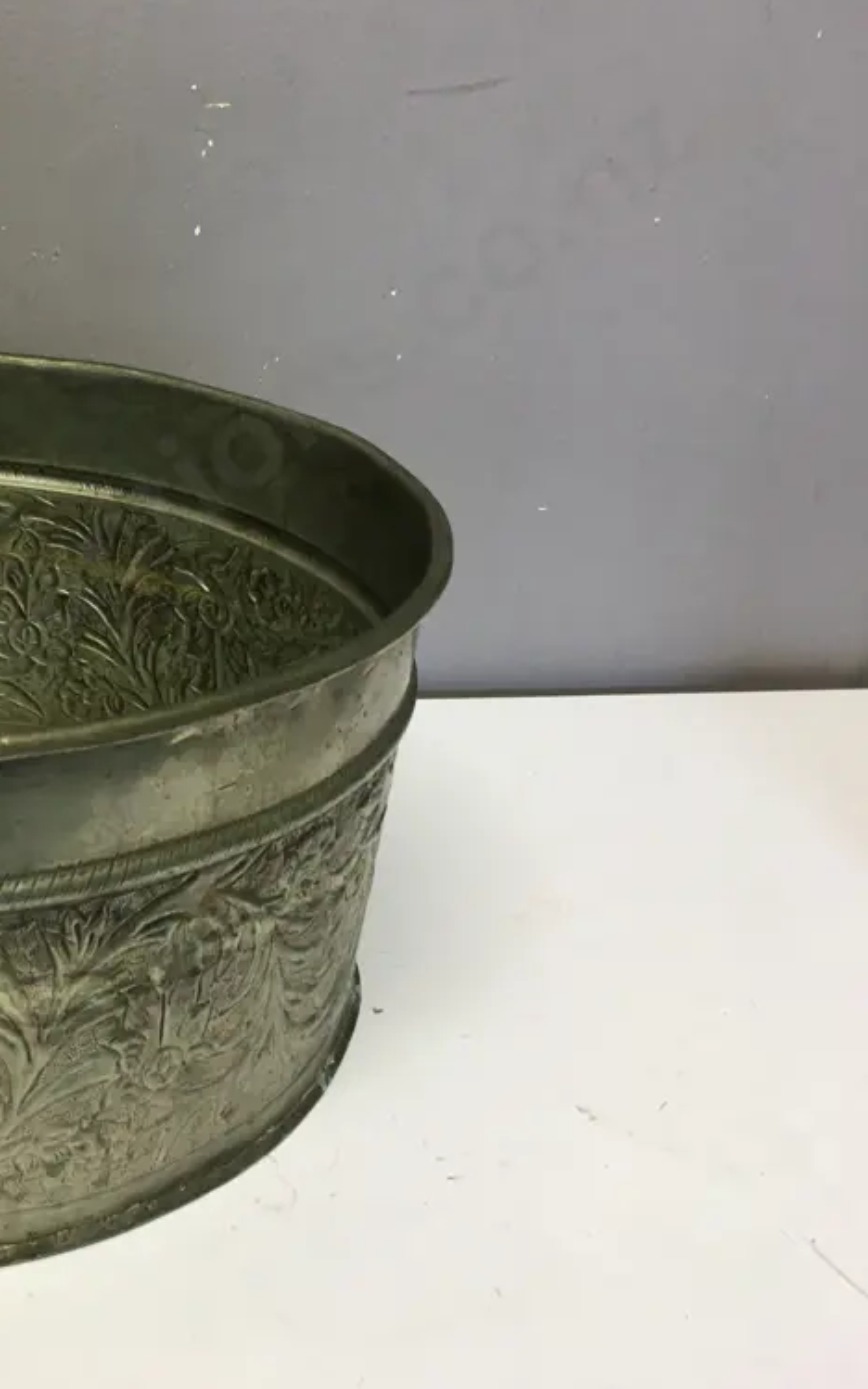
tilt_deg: -28.2
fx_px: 1590
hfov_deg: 27.9
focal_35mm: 42
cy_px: 695
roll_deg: -1.5
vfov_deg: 47.2
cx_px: -80
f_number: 2.2
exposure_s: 1/33
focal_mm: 4.15
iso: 40
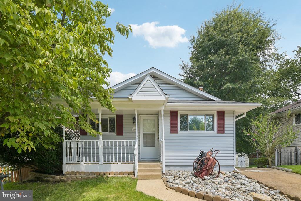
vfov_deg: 81.2
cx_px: 150
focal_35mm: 14
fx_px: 117
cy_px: 100
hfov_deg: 104.2
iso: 100
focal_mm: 14
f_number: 8
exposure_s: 1/160
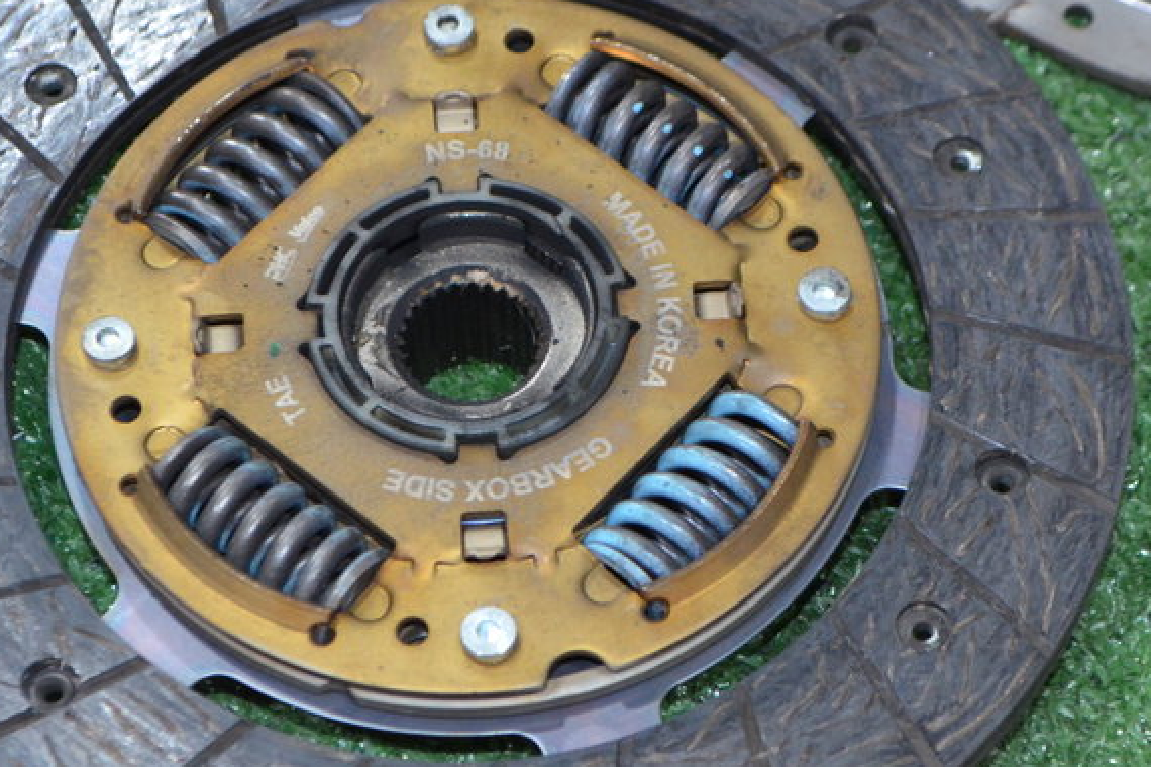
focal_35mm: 129
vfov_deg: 10.6
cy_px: 398
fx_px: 4124
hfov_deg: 15.9
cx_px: 622
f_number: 5.3
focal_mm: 48
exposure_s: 1/60
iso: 1600
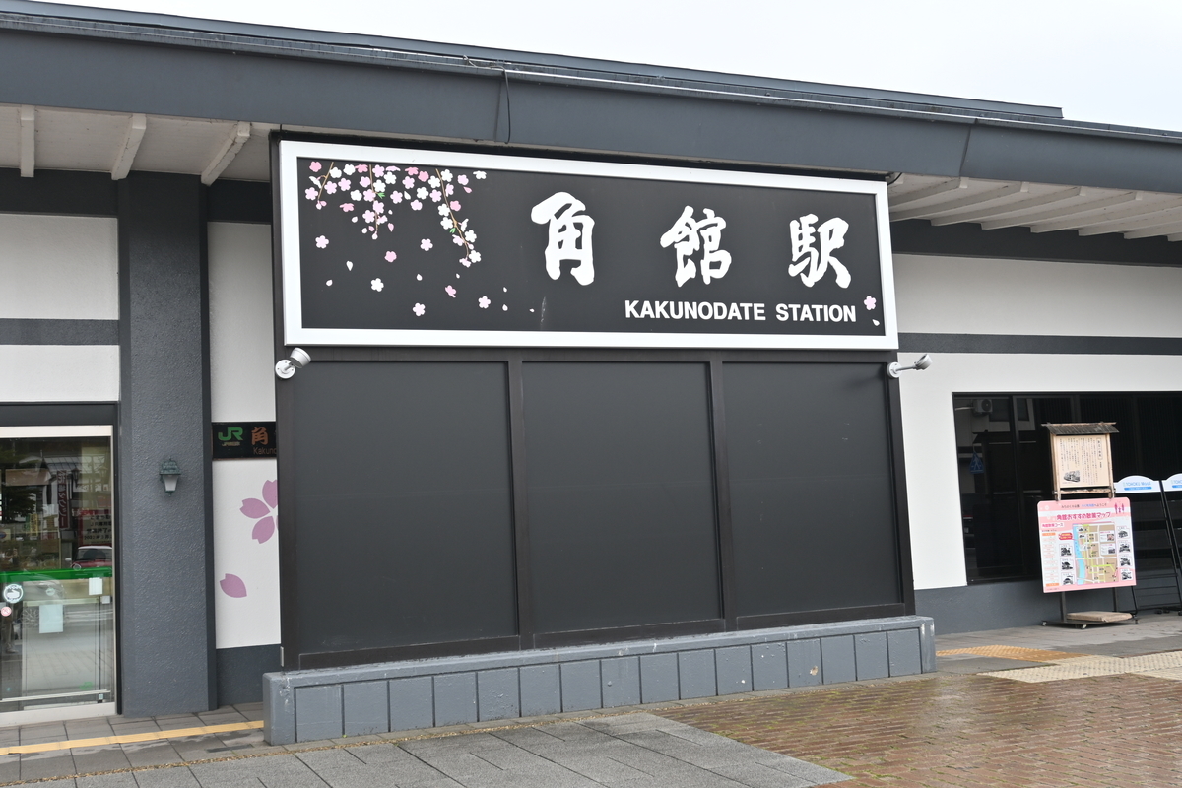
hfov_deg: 49.6
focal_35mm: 39
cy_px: 394
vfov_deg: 34.2
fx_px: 1280
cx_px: 591
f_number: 5.6
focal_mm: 26
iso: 160
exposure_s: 1/250
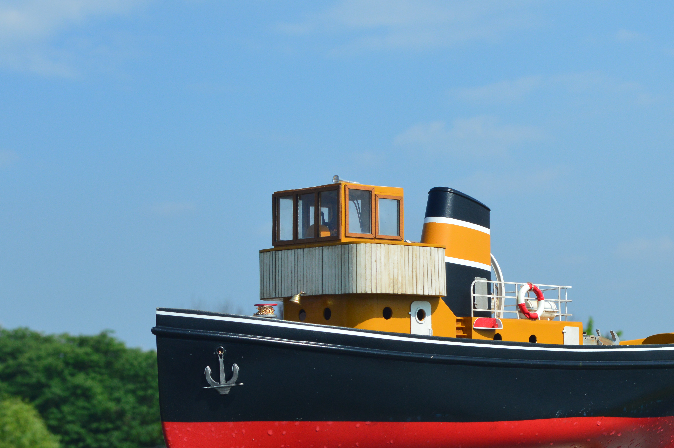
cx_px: 433
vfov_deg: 14.3
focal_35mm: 96
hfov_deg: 21.3
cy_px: 269
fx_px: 1790
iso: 360
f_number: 11
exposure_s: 1/500
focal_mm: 45
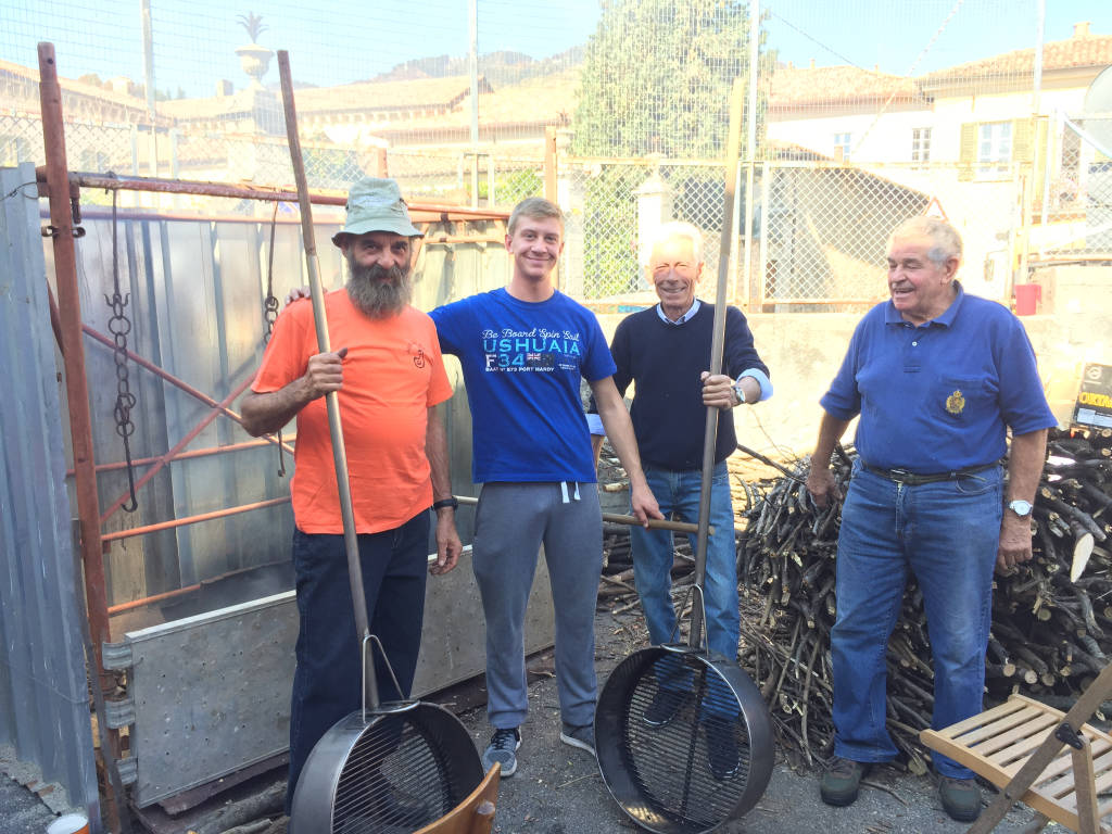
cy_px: 417
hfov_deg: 61.7
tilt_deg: -8.2
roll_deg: -1.3
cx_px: 556
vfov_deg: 48.2
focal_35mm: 29
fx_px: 932
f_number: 2.2
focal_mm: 4.15
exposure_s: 1/127
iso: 32
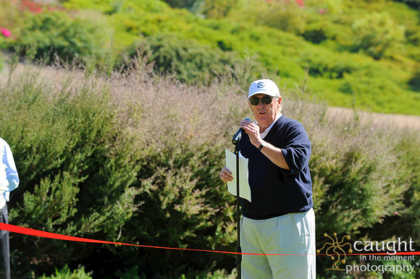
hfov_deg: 10.3
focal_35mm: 200
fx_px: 2332
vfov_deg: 6.9
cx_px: 210
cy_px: 140
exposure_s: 1/200
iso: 200
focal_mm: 200
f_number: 8
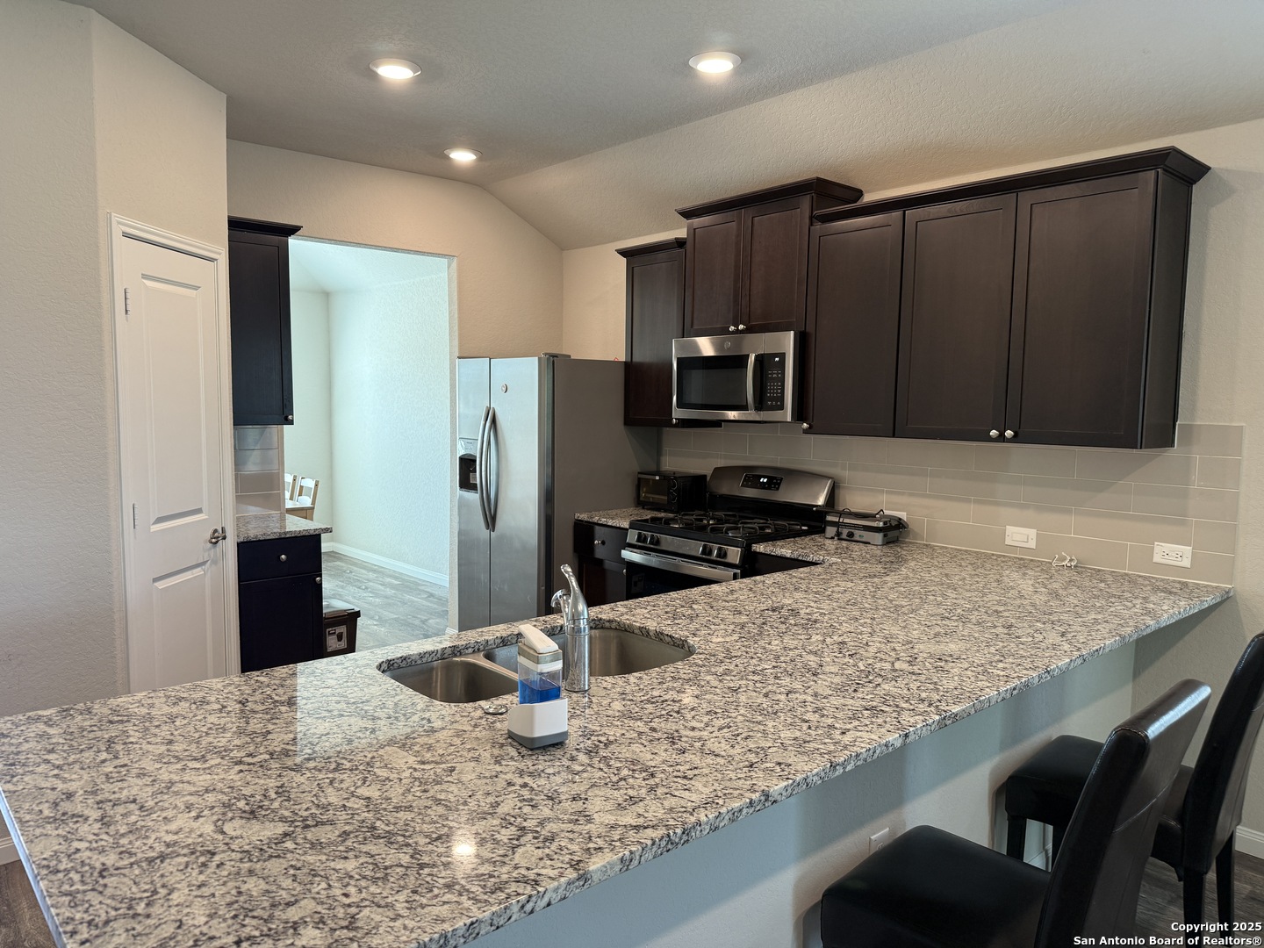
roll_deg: -0.6
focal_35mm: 24
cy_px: 474
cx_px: 632
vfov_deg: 56.8
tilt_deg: -5.6
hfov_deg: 71.6
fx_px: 876
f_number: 1.78
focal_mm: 6.76
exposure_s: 1/60
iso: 100
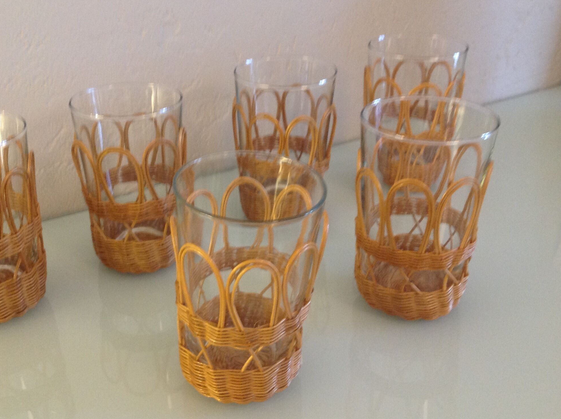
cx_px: 225
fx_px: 744
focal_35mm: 46
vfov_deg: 31.4
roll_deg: +2.3
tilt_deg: -27.9
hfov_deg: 41.1
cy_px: 200
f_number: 2.4
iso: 160
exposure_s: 1/17
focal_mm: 4.28
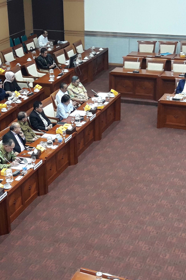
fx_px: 302
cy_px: 141
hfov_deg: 33.8
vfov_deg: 49.6
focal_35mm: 39
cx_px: 58
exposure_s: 1/33
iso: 100
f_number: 1.9
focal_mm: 3.7
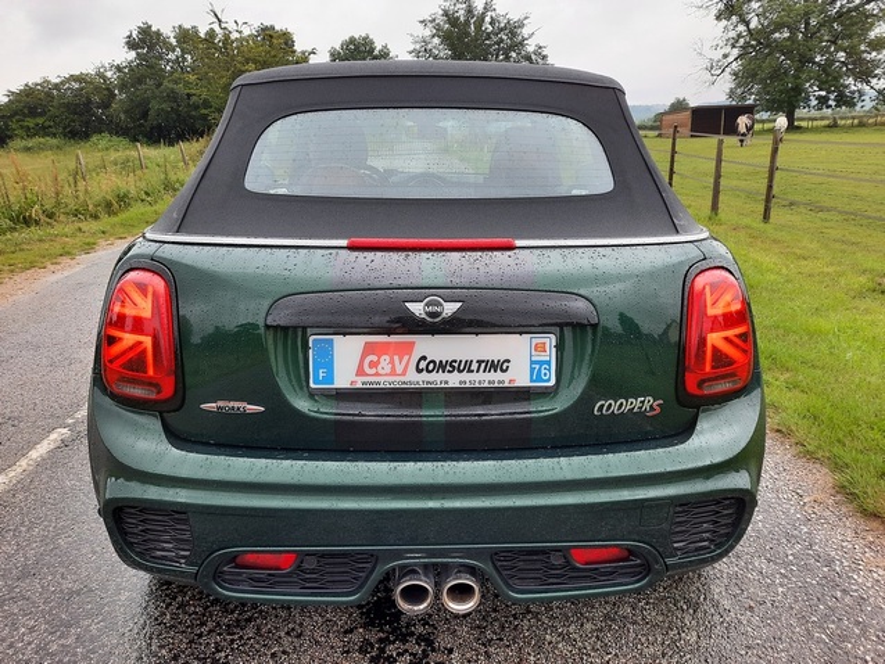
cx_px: 442
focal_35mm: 25
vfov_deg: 54.9
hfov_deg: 69.4
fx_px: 639
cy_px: 332
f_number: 2
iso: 50
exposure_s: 1/100
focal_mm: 4.6
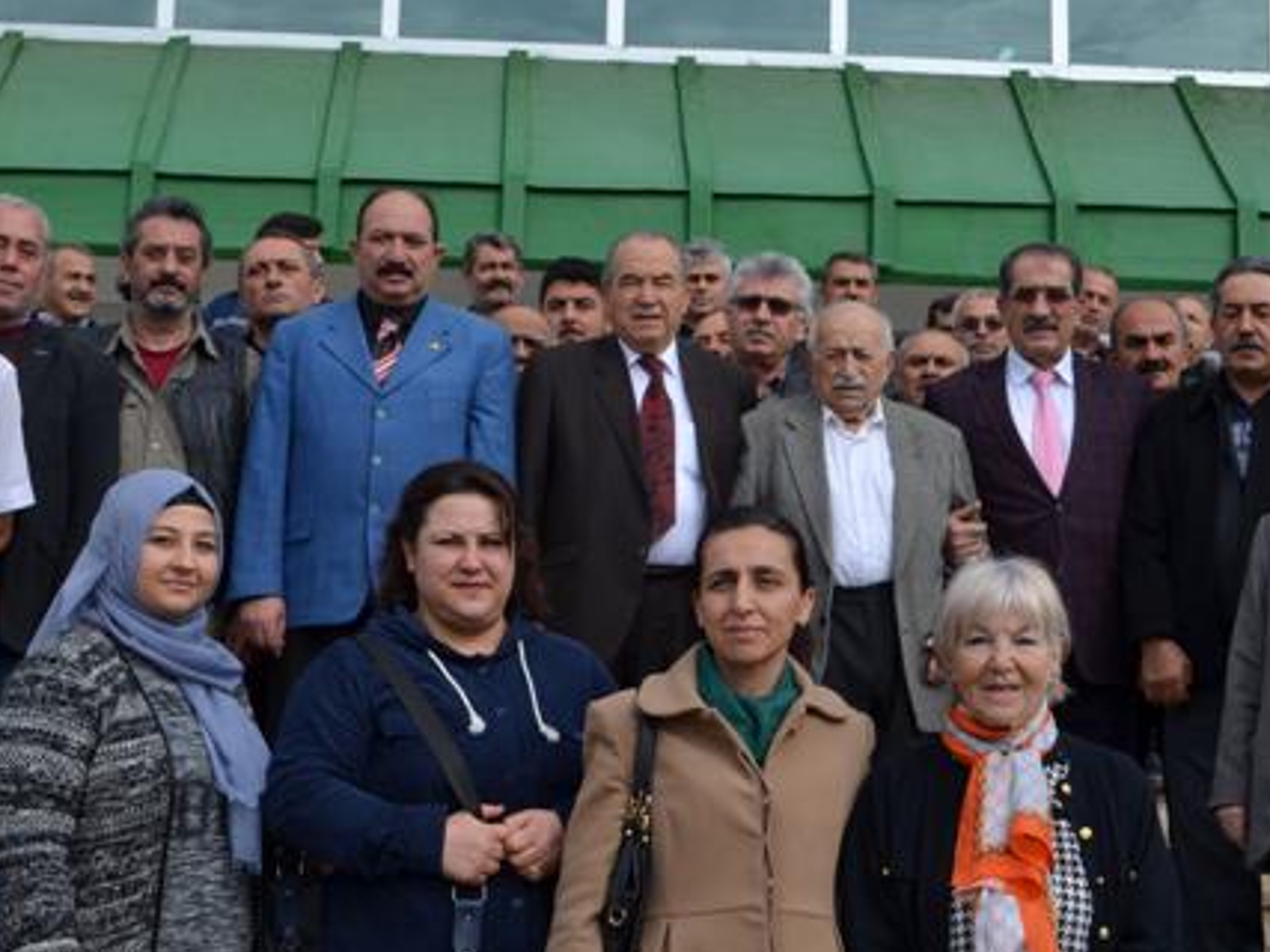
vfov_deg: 21.3
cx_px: 642
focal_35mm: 69
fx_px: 2531
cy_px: 458
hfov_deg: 28.2
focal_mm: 32
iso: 140
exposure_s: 1/250
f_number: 8
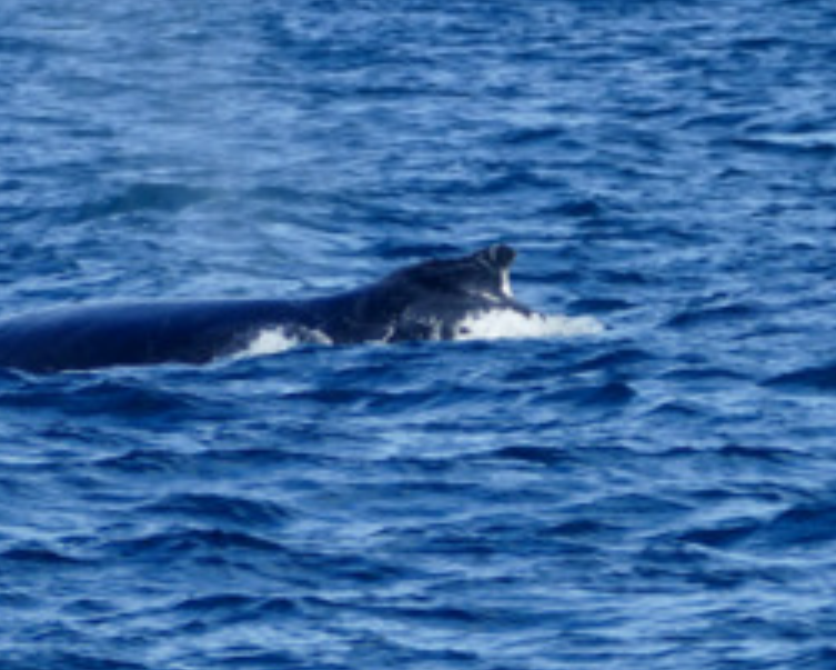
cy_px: 310
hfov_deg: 3.3
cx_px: 263
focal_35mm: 583
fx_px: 14430
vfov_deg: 2.7
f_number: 4
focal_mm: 94.66
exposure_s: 1/1300
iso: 125
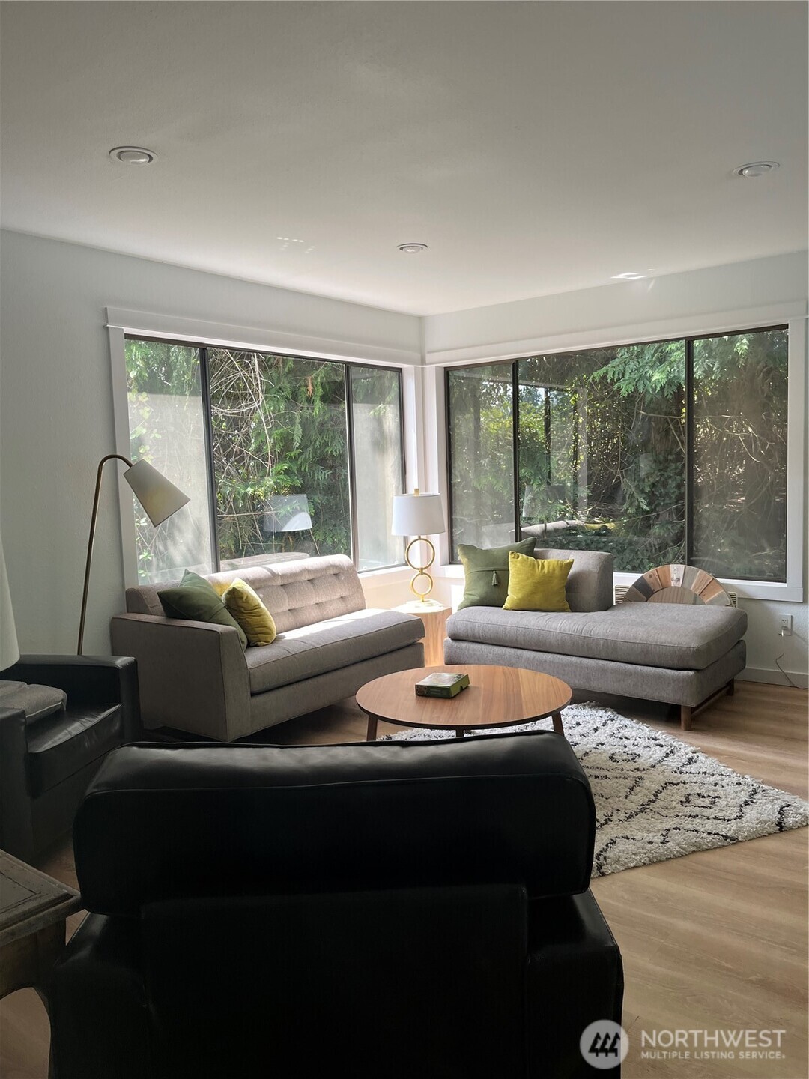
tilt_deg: -6.1
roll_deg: +1.1
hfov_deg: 53.1
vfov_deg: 67.3
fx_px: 810
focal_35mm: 26
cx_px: 404
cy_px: 540
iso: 50
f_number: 1.6
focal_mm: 5.1
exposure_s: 1/121
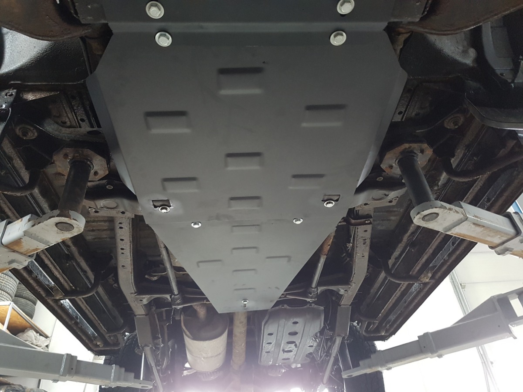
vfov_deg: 53.1
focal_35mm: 26
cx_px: 262
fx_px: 393
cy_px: 196
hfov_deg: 67.3
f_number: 1.7
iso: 200
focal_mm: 4.2
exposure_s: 1/17
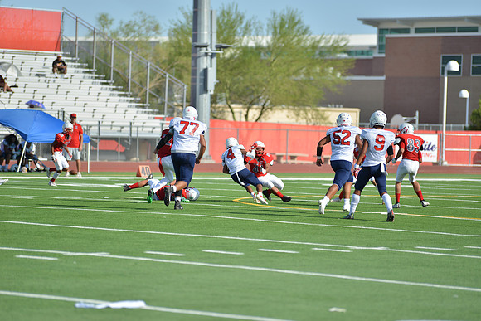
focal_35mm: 200
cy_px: 160
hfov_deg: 10.3
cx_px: 240
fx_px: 2673
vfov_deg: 6.9
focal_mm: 200
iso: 100
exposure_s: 1/1600
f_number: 2.8
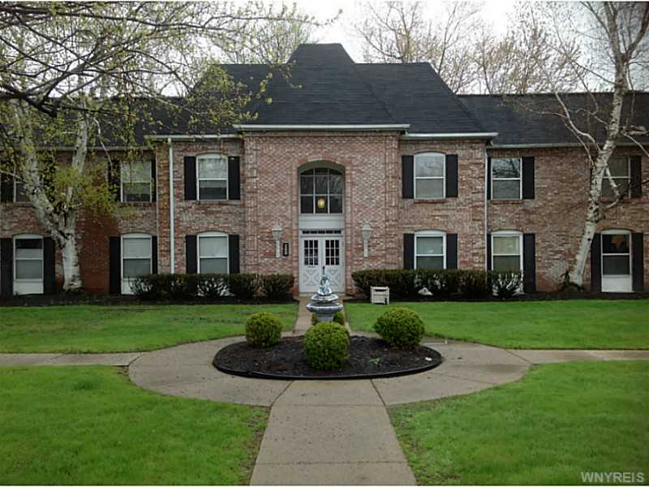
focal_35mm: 35
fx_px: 656
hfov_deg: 52.6
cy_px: 244
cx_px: 324
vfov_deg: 40.7
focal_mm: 4.28
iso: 50
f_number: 2.4
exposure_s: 1/340
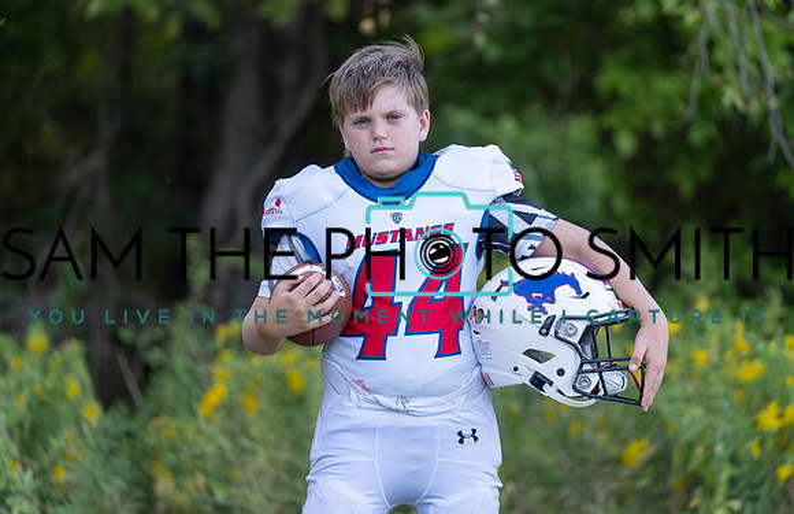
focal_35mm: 159
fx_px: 3476
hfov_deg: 13.0
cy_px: 238
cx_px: 415
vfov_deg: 8.4
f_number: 2.8
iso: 250
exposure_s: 1/320
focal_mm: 151
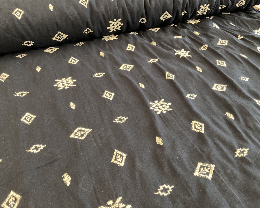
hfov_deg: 57.2
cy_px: 104
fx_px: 239
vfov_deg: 47.1
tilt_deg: -43.8
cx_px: 137
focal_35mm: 31
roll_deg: -1.1
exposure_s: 1/25
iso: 250
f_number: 1.8
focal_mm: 3
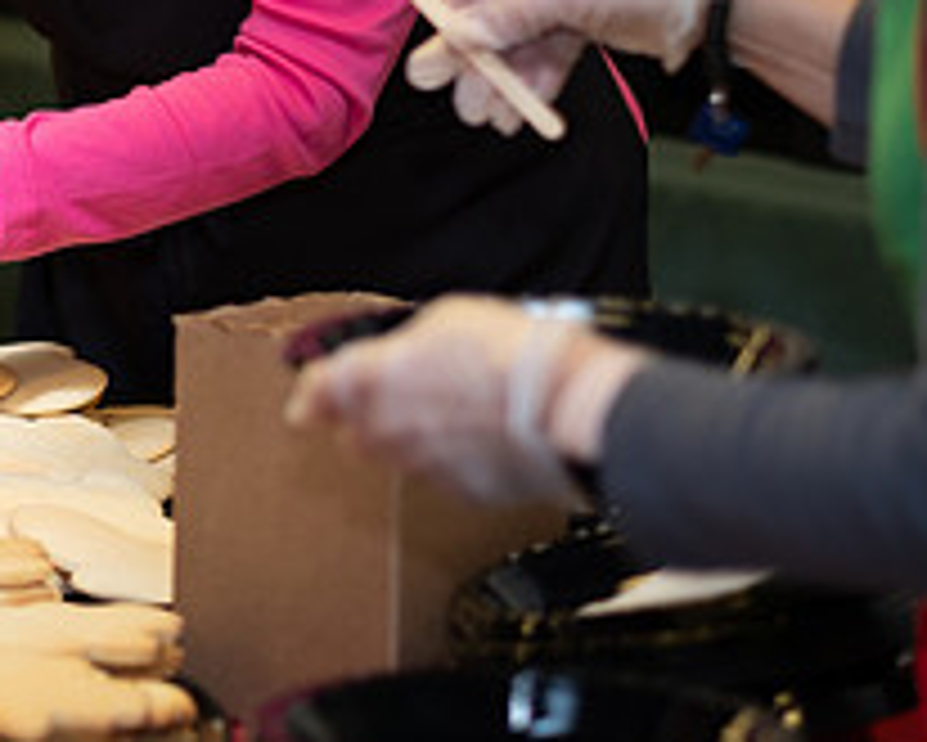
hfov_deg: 8.6
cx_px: -297
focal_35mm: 222
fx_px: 6094
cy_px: -52
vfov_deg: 6.9
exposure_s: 1/125
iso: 200
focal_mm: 56
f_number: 1.4
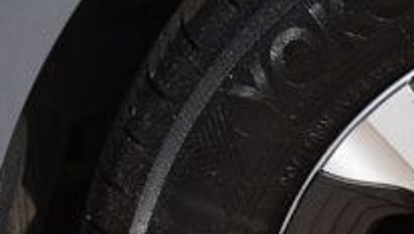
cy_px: 282
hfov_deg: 5.0
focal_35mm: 431
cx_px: 654
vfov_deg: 2.8
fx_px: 4734
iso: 400
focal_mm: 55
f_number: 11
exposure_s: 1/400
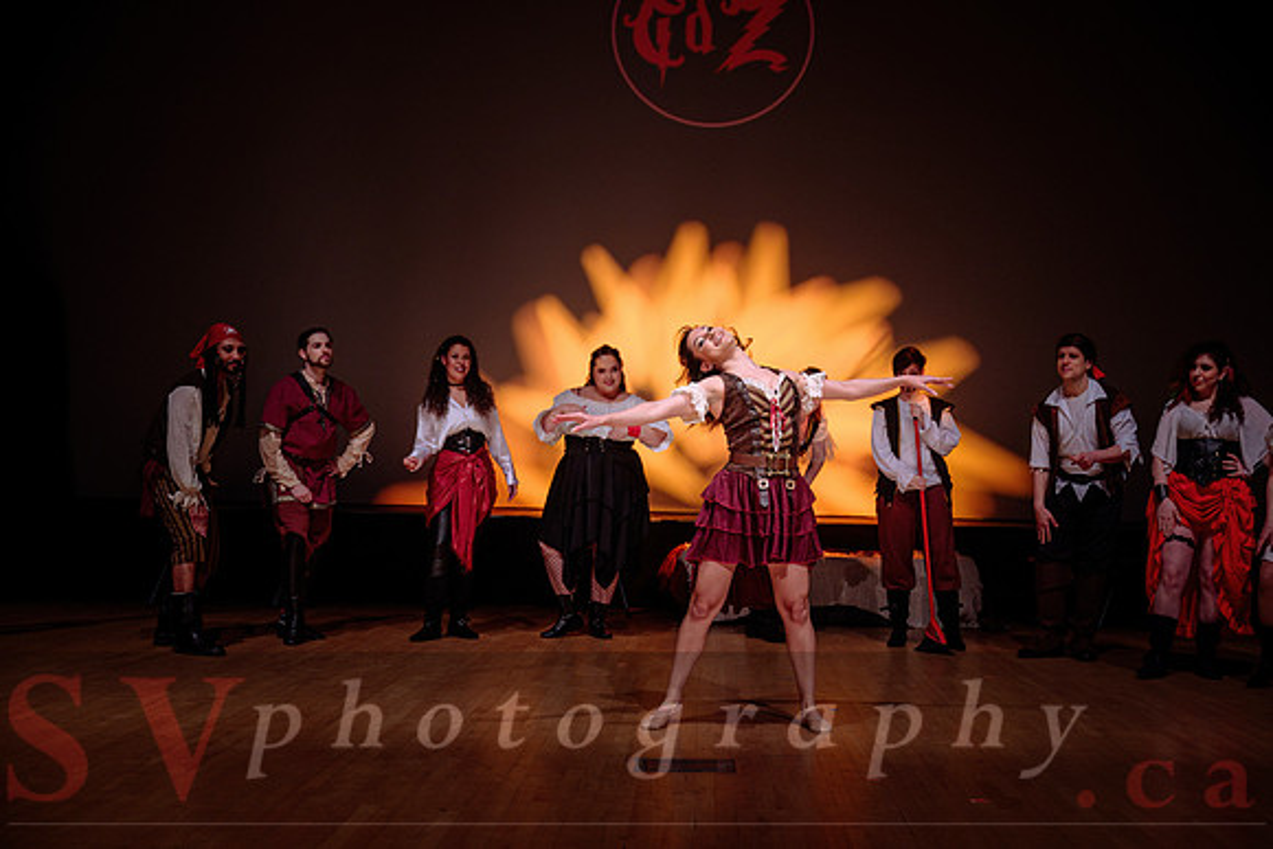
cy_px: 424
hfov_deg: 41.1
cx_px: 636
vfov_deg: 28.1
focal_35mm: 48
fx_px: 1698
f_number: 2.8
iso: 1600
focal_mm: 48
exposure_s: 1/250
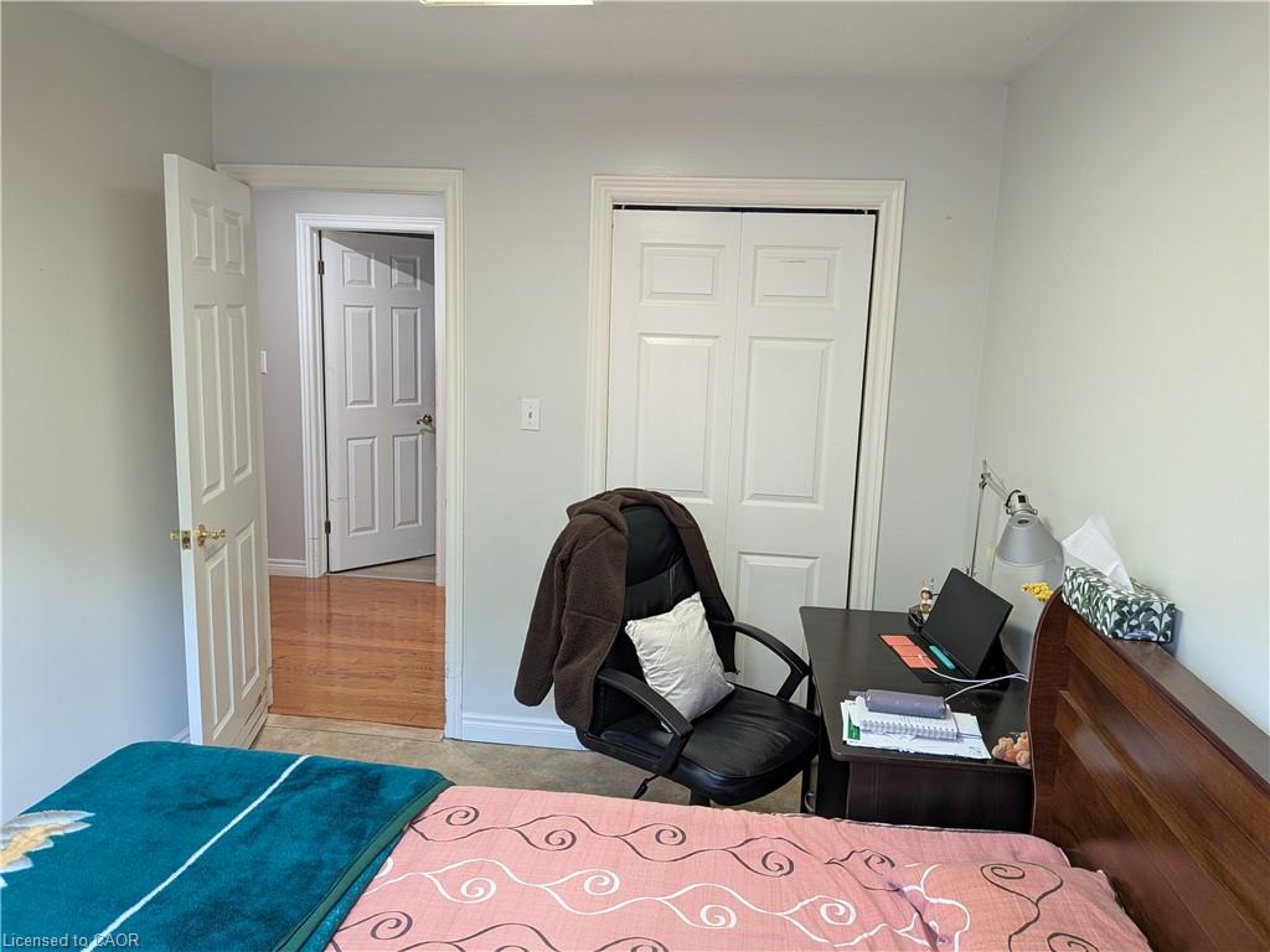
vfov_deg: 56.8
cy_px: 476
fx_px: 881
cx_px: 635
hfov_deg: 71.6
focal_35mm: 24
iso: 625
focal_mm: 4.53
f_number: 1.7
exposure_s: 1/120
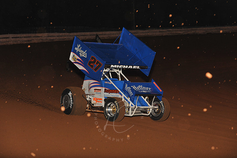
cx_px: 118
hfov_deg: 16.4
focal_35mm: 125
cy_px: 79
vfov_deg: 11.0
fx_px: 822
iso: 1250
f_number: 7.1
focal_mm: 125
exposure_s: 1/320
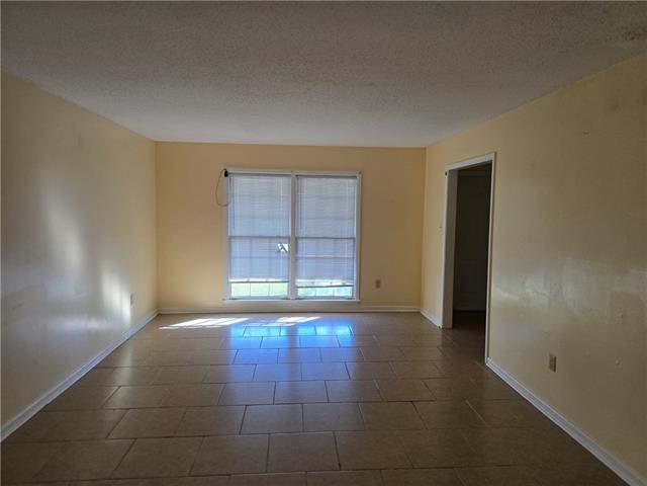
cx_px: 324
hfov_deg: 73.9
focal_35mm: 23
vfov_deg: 58.9
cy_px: 243
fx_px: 430
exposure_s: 1/359
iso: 200
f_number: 1.7
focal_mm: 6.3
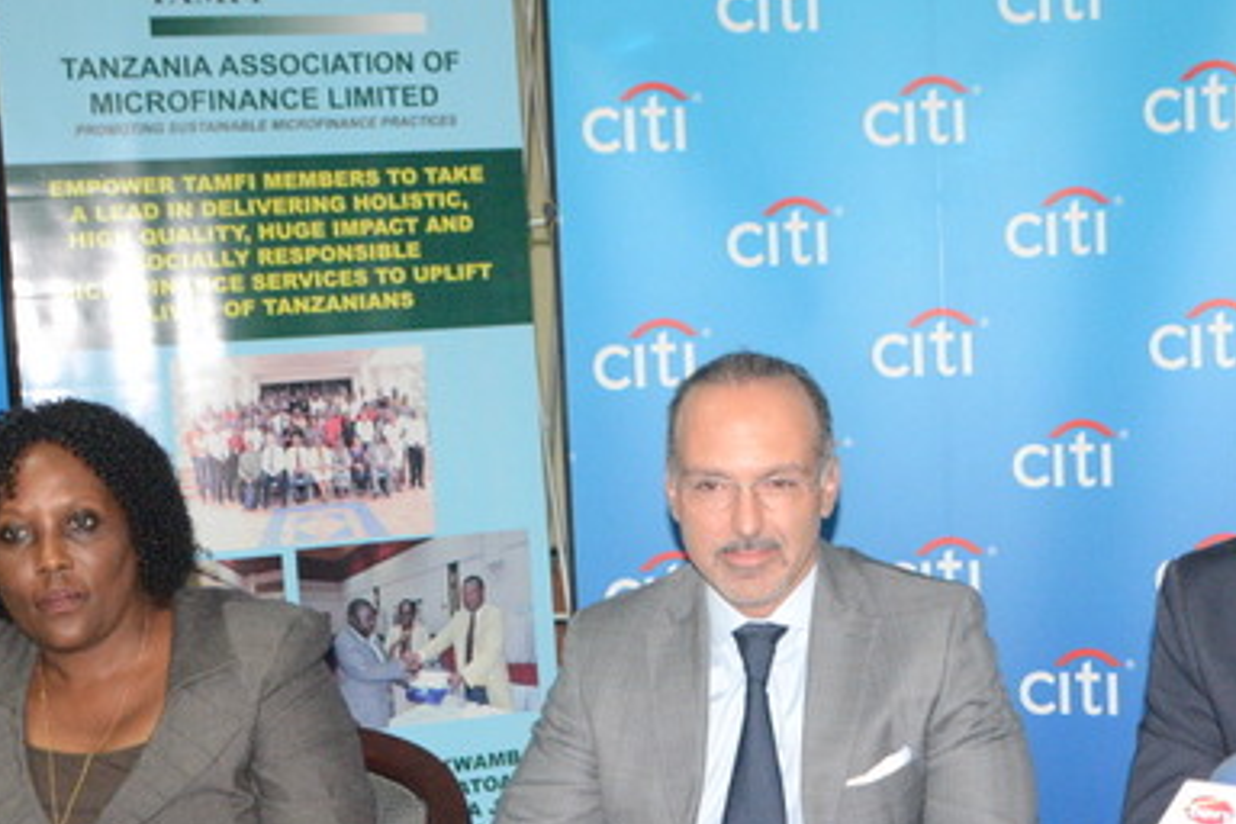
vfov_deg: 22.6
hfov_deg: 32.9
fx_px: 2060
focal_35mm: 60
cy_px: 449
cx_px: 885
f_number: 7.1
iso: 3200
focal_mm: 24
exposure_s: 1/60
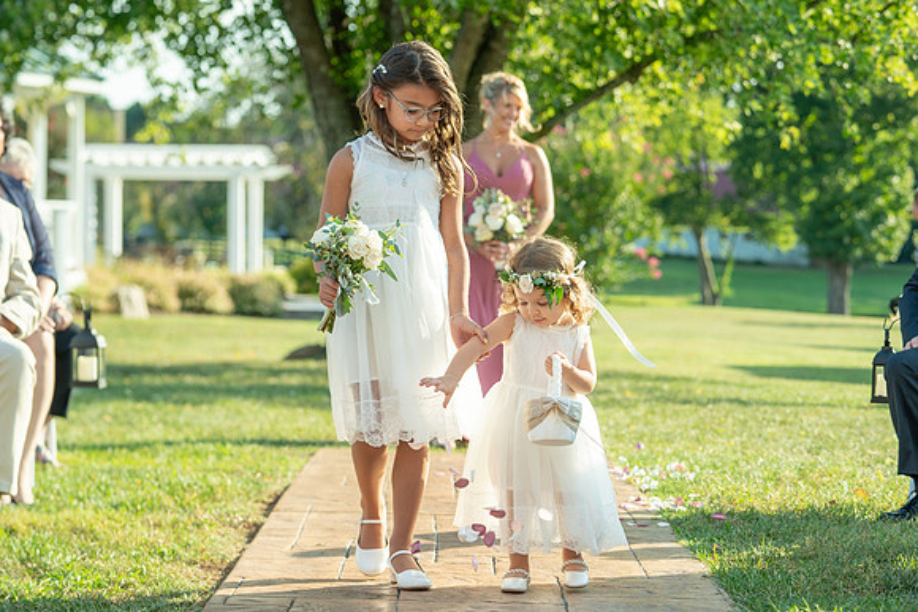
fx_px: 2409
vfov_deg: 14.5
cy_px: 294
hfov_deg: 21.6
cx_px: 495
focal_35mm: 94
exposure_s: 1/500
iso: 100
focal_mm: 84
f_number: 4
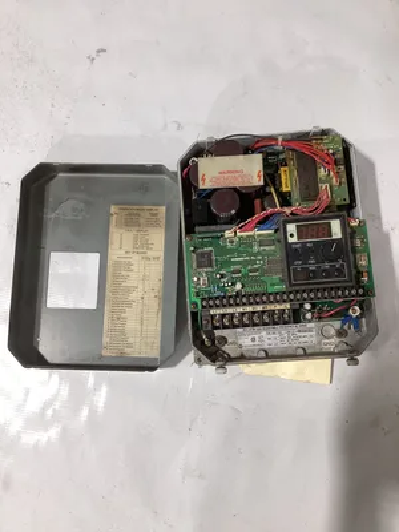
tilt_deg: -79.7
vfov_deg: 58.4
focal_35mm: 31
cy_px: 266
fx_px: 476
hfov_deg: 45.4
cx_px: 200
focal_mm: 3.3
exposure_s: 1/25
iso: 320
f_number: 2.4
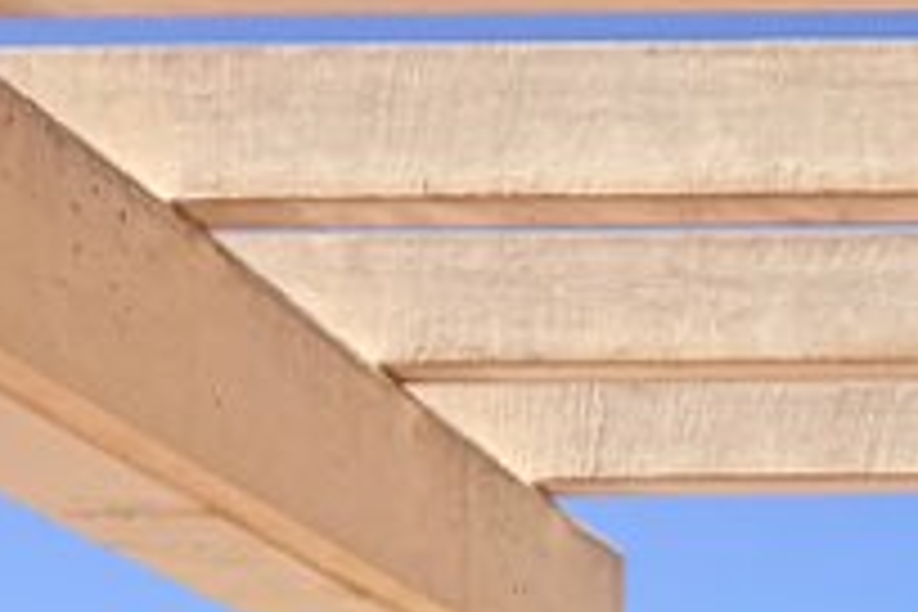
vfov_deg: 10.8
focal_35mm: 107
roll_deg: +1.3
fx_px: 2728
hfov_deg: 16.6
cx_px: 1534
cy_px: 1505
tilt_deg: -4.0
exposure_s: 1/770
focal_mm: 2.22
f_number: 2.2
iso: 32
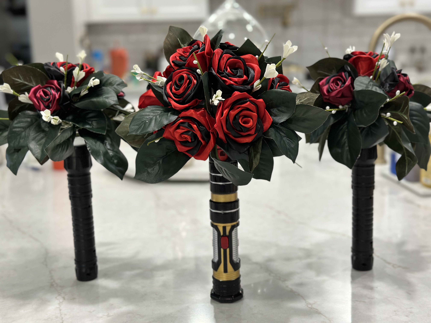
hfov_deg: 39.7
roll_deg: +1.6
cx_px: 216
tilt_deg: -12.6
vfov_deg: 30.3
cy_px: 162
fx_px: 598
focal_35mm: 48
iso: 125
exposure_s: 1/60
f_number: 1.78
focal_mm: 6.86
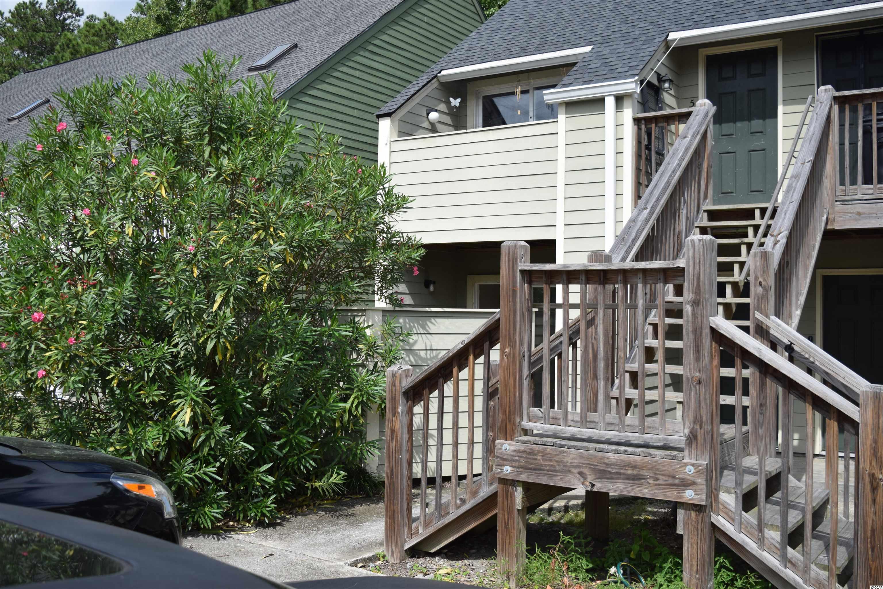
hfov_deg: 53.1
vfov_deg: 36.9
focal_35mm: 36
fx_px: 883
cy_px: 294
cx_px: 442
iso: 200
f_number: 5
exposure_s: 1/1250
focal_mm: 24
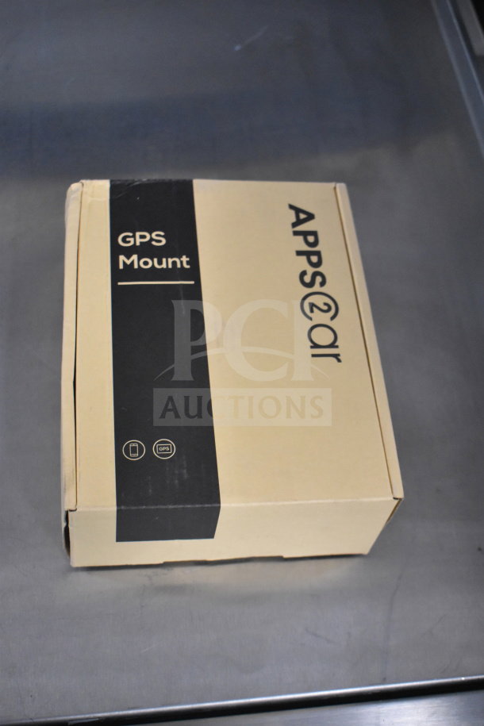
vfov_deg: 42.3
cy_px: 363
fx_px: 938
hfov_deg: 28.9
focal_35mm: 46
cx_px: 242
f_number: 4.2
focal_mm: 31
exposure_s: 1/50
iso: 4000
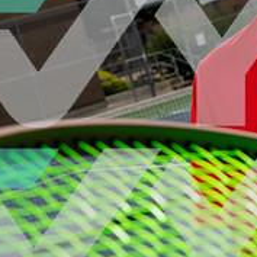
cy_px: 50
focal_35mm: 131
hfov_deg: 13.1
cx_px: 282
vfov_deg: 13.3
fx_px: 1100
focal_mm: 47
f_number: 8
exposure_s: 1/250
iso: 100
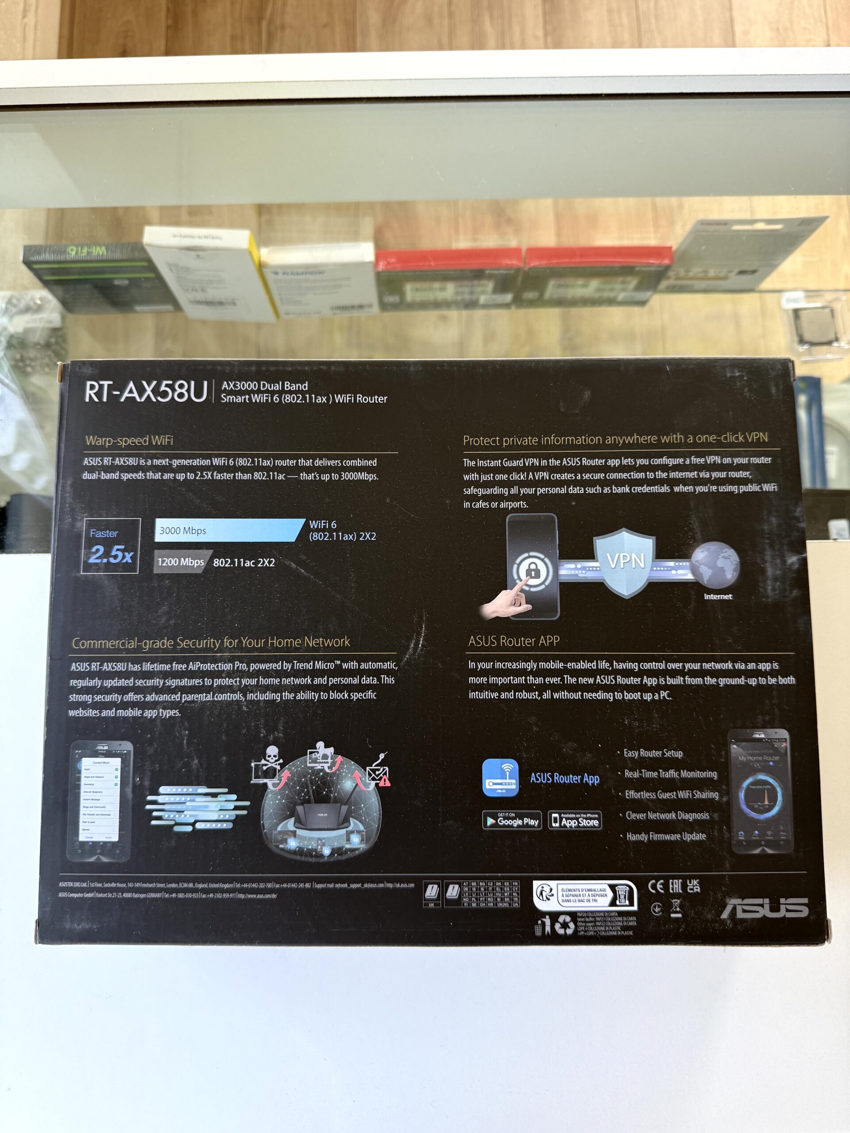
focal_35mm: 24
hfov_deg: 56.8
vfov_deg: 71.6
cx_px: 425
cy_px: 566
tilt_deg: -81.8
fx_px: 786
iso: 100
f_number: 1.78
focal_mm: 6.76
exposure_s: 1/121
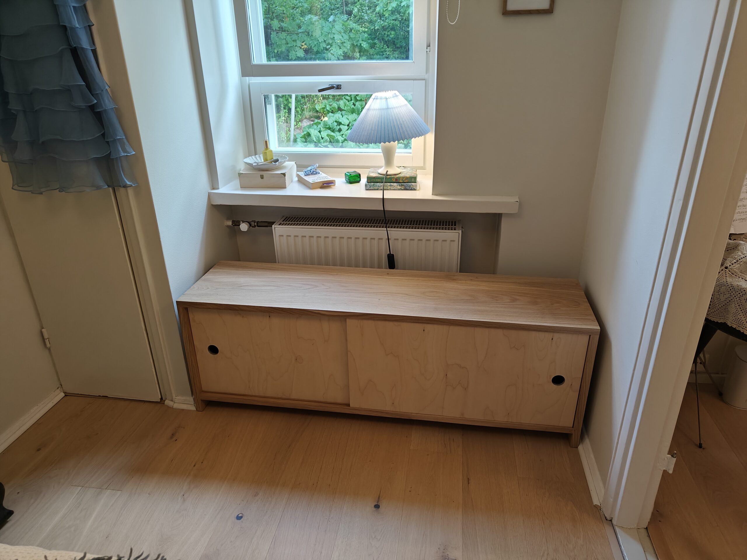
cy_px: 280
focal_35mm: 24
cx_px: 374
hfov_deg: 71.6
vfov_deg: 56.8
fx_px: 518
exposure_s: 1/50
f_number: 1.8
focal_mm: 5.59
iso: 160
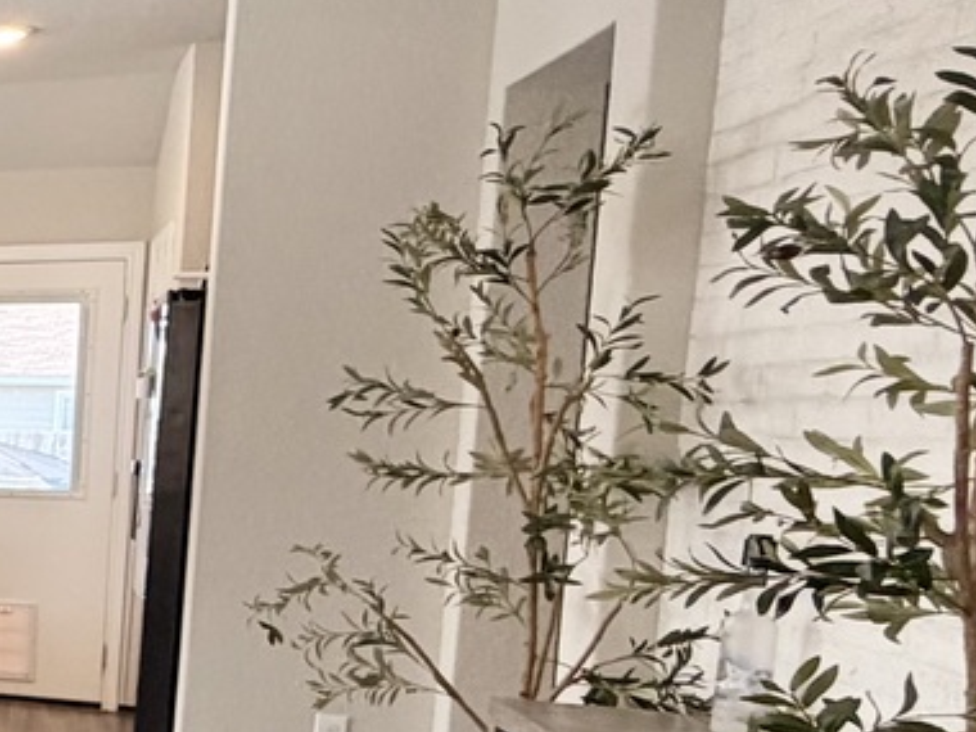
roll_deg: -0.5
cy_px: 506
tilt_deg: -4.3
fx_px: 1494
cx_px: -794
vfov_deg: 27.3
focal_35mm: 53
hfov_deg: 21.8
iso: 80
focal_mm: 2.22
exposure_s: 1/120
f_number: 2.2
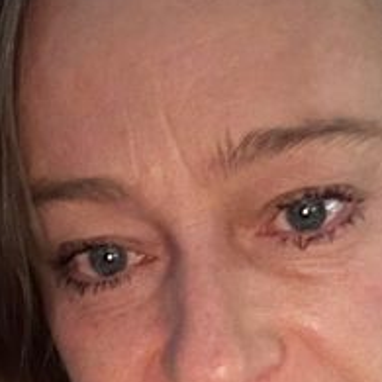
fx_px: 999
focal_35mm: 80
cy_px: 471
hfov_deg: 21.6
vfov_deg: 20.2
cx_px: 231
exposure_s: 1/8
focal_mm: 2.69
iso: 800
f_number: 1.9
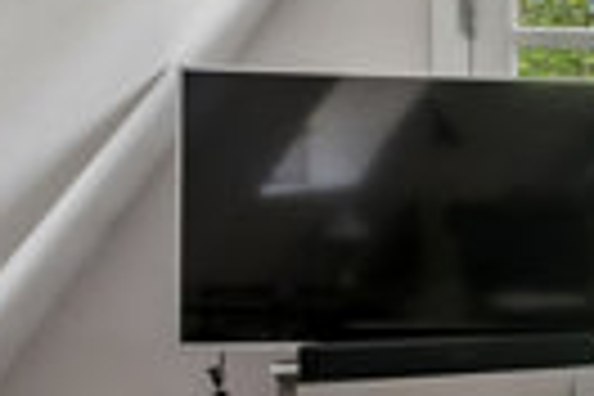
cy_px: 160
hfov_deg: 15.6
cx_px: 1197
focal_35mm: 103
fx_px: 1699
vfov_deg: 13.3
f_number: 13
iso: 400
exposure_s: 1/8
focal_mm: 17
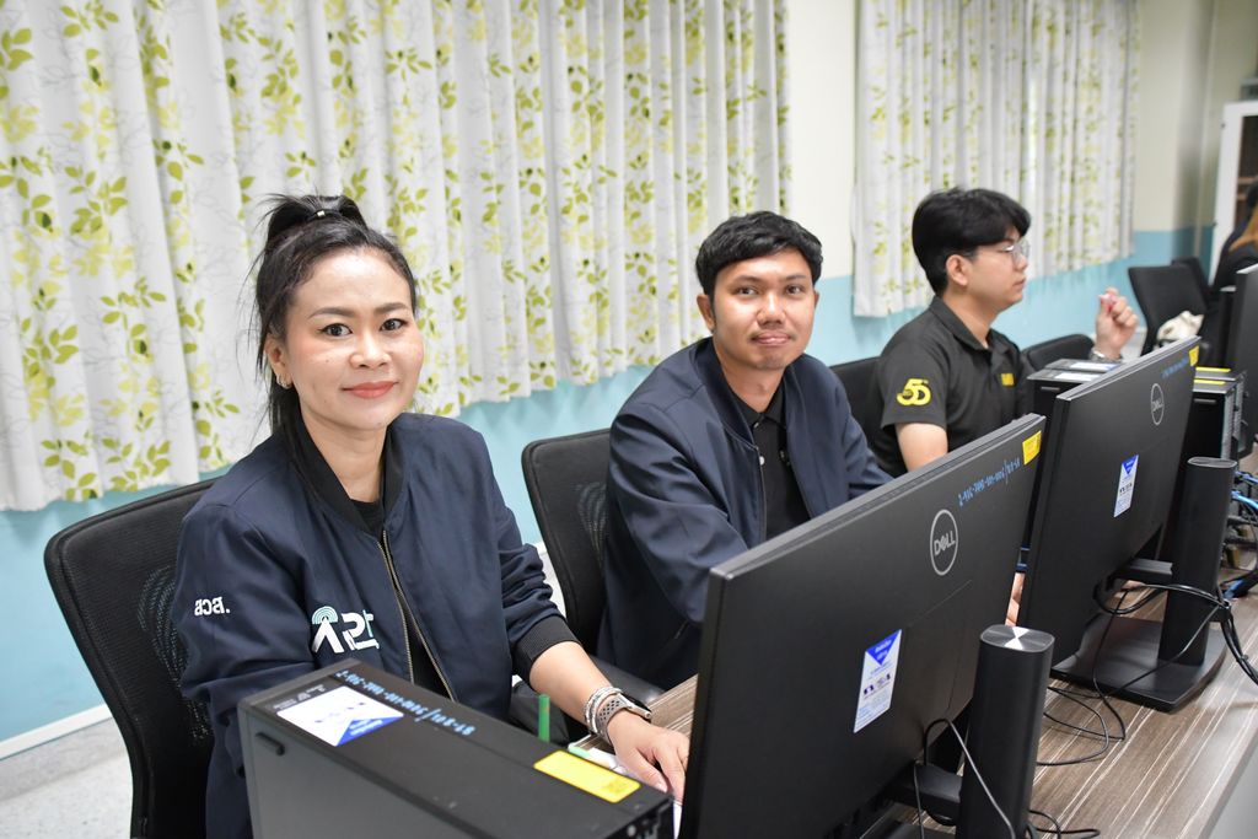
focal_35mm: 31
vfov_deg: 42.3
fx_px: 1083
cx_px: 629
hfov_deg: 60.3
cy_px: 420
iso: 3200
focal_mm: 21
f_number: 3.5
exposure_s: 1/100
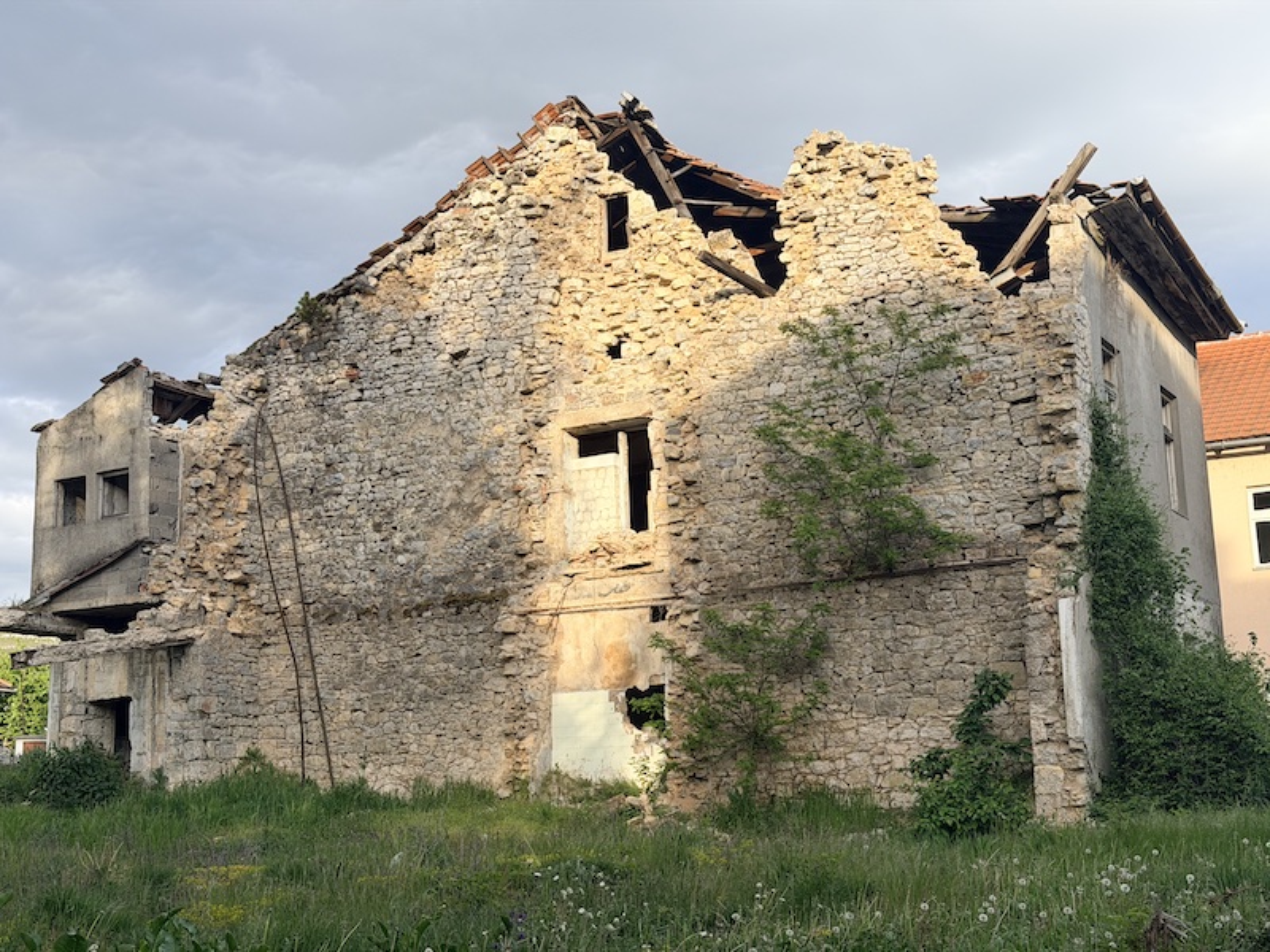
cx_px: 635
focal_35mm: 48
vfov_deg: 30.3
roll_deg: +1.6
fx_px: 1761
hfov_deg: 39.7
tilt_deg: +12.2
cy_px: 476
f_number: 1.78
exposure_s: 1/1027
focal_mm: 6.76
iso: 64
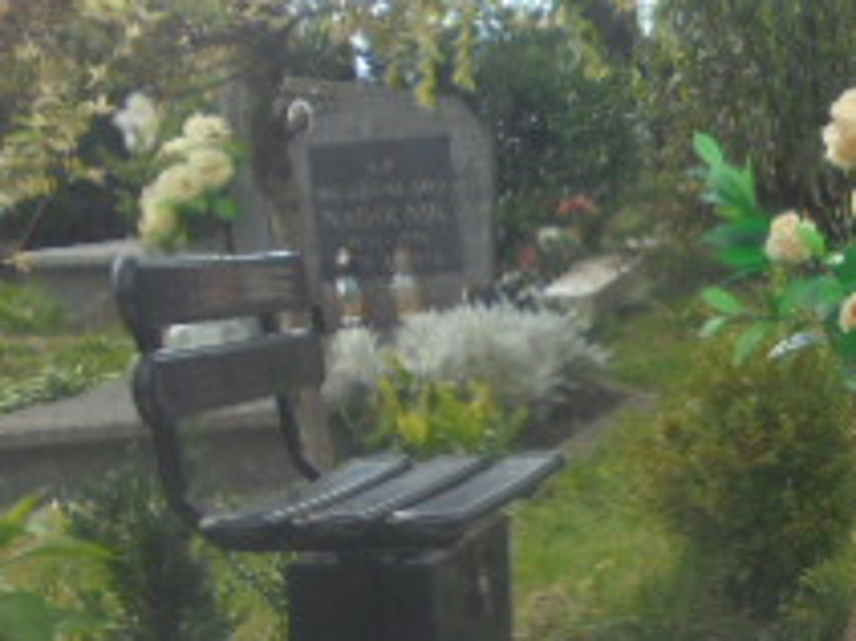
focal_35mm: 103
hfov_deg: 18.5
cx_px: 884
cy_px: 596
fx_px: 2546
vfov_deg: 14.2
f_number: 4
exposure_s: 1/320
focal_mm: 6.1
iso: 100
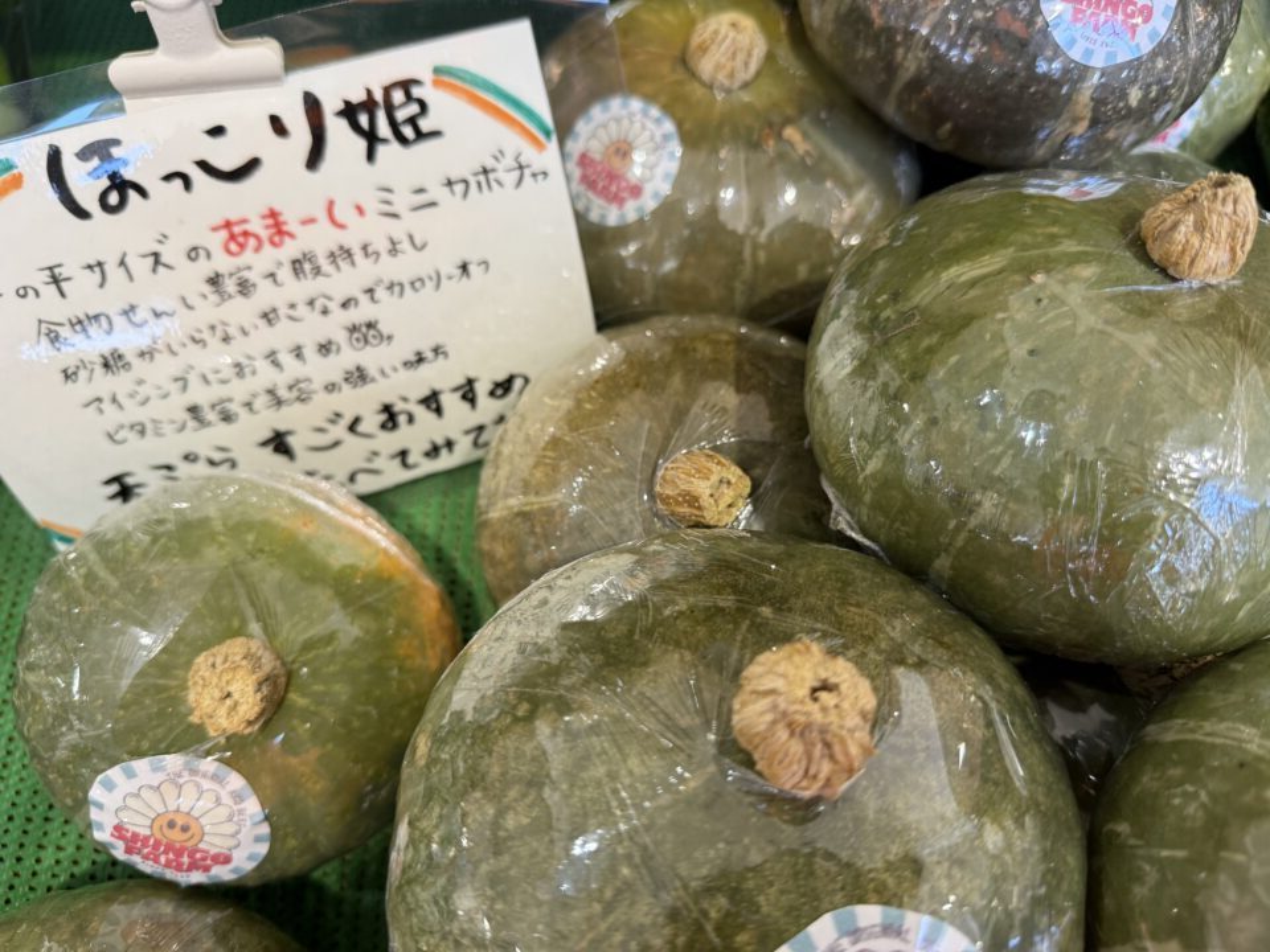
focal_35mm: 24
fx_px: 881
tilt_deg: -53.5
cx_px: 635
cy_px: 476
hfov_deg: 71.6
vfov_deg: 56.8
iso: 160
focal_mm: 6.76
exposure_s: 1/60
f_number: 1.78
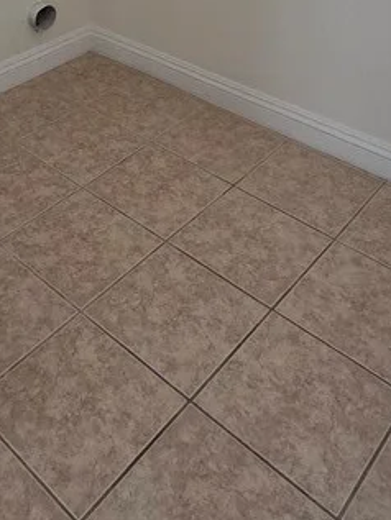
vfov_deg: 36.3
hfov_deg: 33.7
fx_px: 632
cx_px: 99
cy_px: -80
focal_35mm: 42
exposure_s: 1/120
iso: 250
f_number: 2.2
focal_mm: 2.2
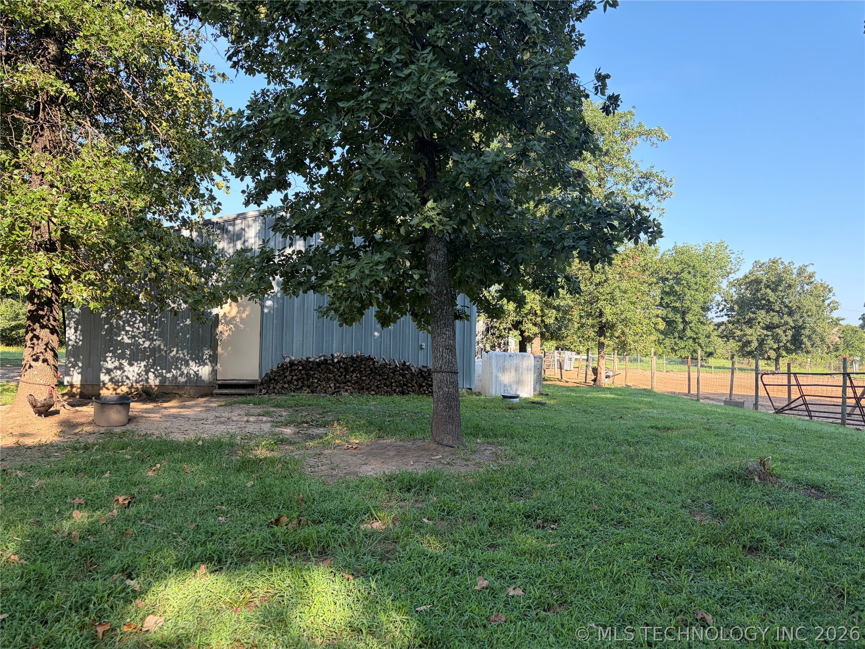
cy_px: 324
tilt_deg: +3.5
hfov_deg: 67.3
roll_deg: -0.3
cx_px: 432
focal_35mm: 26
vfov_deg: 53.1
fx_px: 650
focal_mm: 5.96
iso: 64
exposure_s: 1/673
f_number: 1.6
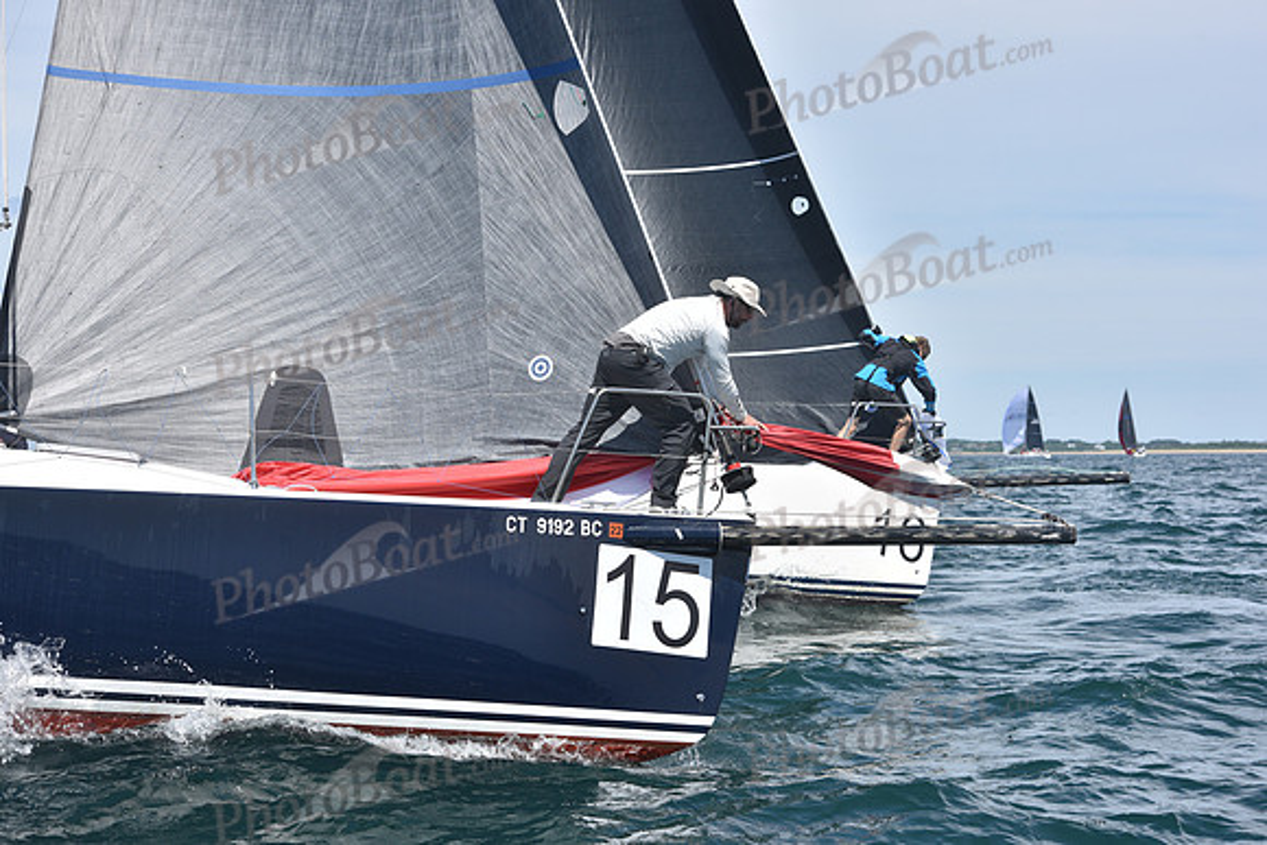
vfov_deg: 15.9
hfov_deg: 23.6
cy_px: 422
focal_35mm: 86
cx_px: 634
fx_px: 3027
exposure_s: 1/800
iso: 250
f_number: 10
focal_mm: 86
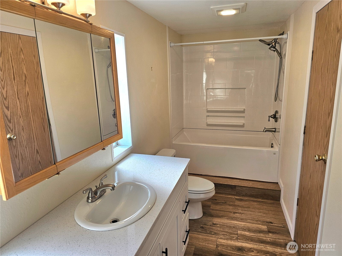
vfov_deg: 58.9
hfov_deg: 73.9
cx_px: 171
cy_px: 128
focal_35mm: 23
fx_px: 227
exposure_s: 1/182
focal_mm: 6.3
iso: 40
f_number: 1.7
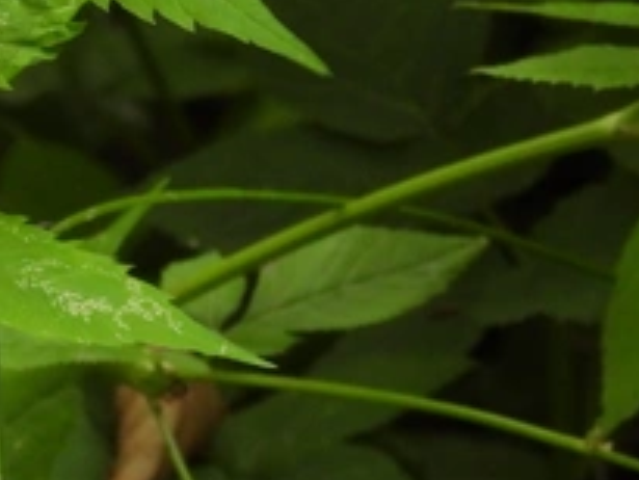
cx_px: -252
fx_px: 17307
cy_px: 290
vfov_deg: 1.6
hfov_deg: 2.1
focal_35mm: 937
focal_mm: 53.5
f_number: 5
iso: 400
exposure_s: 1/60
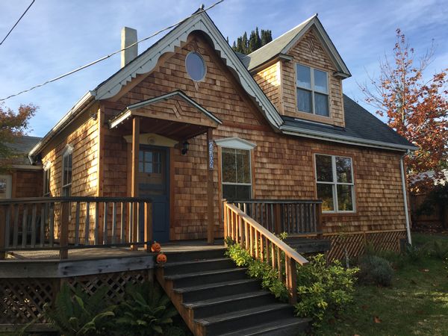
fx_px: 375
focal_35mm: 29
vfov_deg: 48.2
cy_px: 168
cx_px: 224
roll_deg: +1.3
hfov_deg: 61.7
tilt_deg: +7.9
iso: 25
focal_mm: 4.15
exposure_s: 1/635
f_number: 2.2
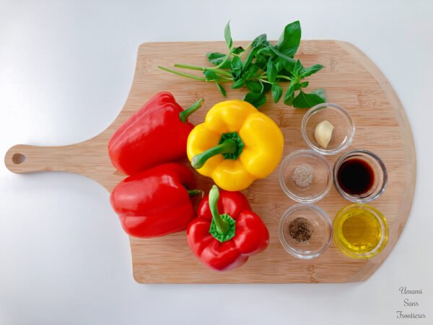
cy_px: 162
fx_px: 350
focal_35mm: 28
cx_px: 216
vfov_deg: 49.7
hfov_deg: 63.4
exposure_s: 1/100
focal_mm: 3.99
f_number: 1.8
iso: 32
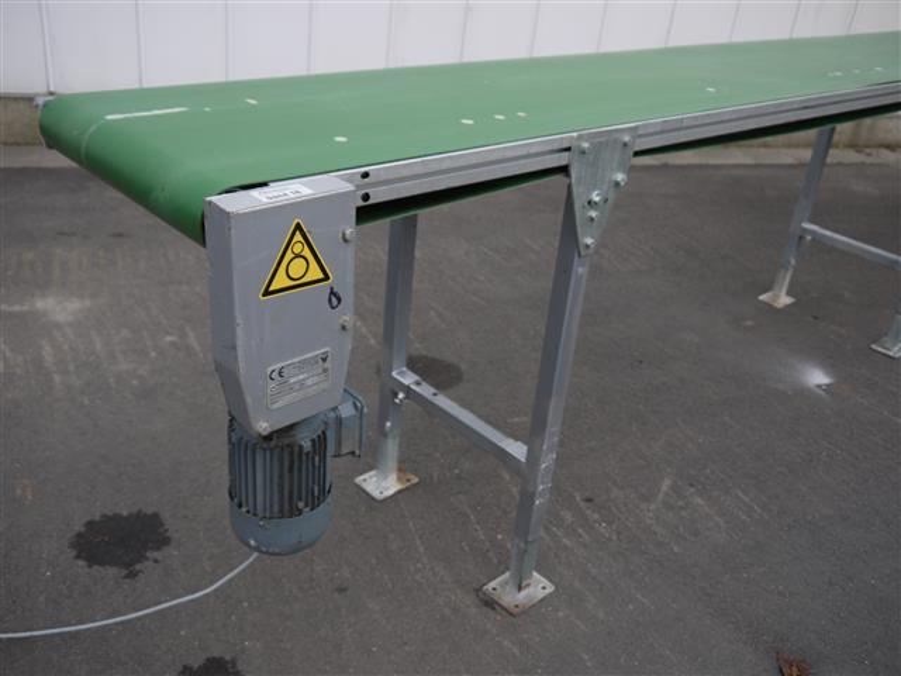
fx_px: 885
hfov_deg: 54.0
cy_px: 338
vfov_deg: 41.8
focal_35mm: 34
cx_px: 450
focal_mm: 17
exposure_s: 1/800
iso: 100
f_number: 4
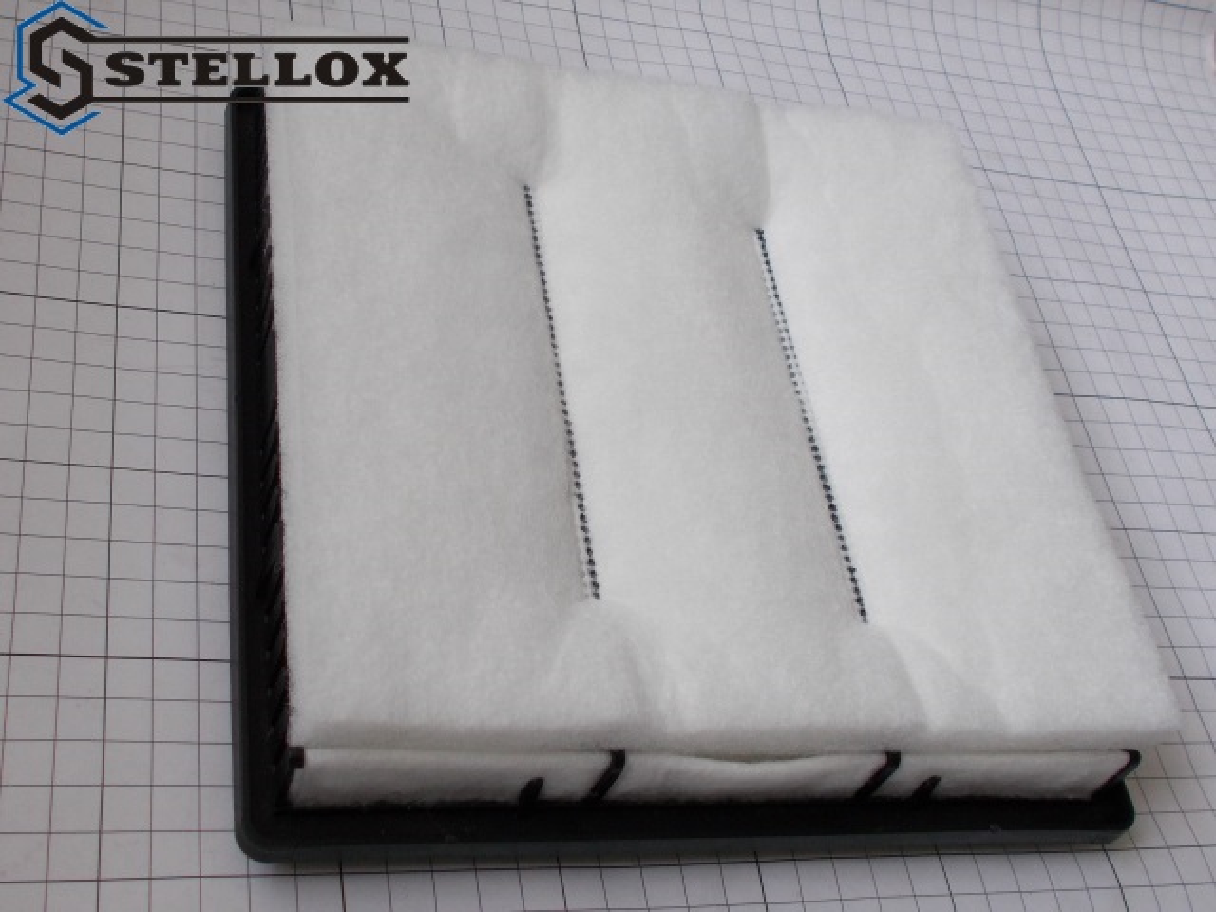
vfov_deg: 53.1
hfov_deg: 67.3
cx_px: 608
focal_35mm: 26
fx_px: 913
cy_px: 456
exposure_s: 1/125
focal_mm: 4.6
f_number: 3.2
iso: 80
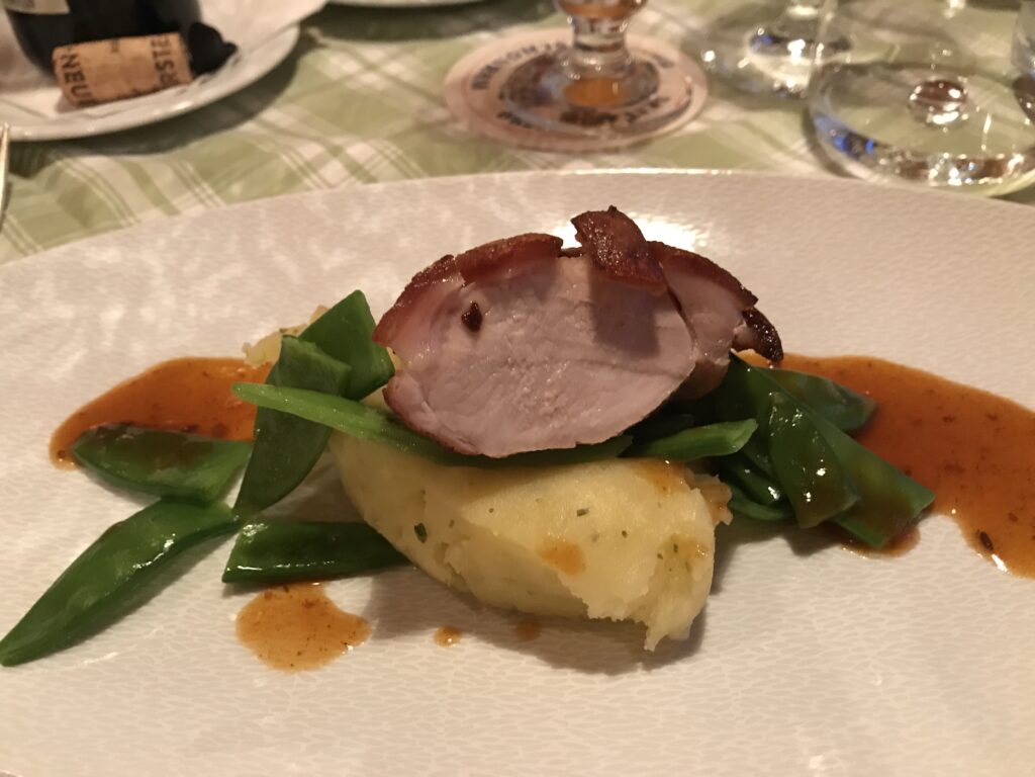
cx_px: 518
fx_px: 837
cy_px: 388
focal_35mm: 28
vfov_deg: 49.7
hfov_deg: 63.4
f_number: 1.8
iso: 100
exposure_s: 1/8
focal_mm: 3.99
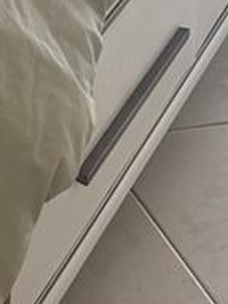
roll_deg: -0.6
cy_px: -323
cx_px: -195
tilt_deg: -15.9
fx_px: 1328
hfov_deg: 9.3
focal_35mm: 151
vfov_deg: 11.6
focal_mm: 6.76
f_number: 1.78
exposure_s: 1/248
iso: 80
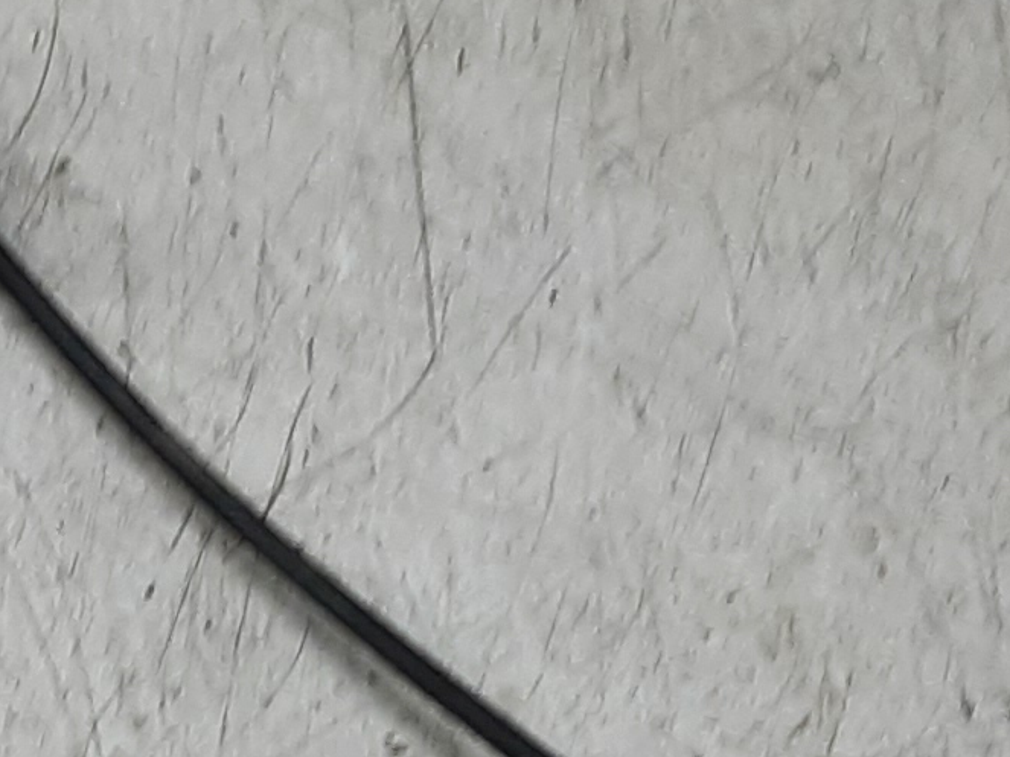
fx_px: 3880
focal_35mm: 133
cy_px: 553
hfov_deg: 14.6
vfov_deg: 11.1
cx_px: 44
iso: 50
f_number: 1.9
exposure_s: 1/50
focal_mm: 2.91
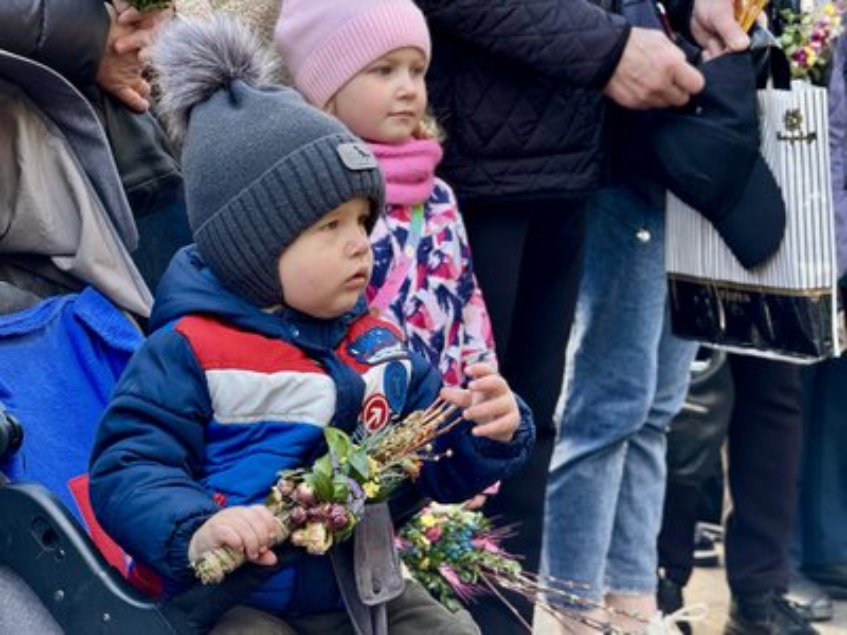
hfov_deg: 16.4
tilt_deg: -7.0
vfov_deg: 12.3
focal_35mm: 120
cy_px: 318
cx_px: 424
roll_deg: -0.8
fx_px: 2936
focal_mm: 15.66
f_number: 2.8
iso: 64
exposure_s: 1/99
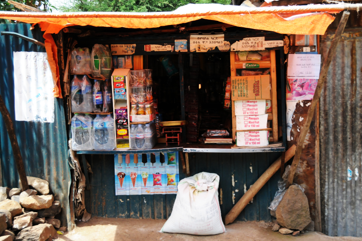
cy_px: 120
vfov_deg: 28.1
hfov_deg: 41.1
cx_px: 181
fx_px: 482
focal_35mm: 48
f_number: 7.1
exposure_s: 1/1000
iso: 800
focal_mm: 32
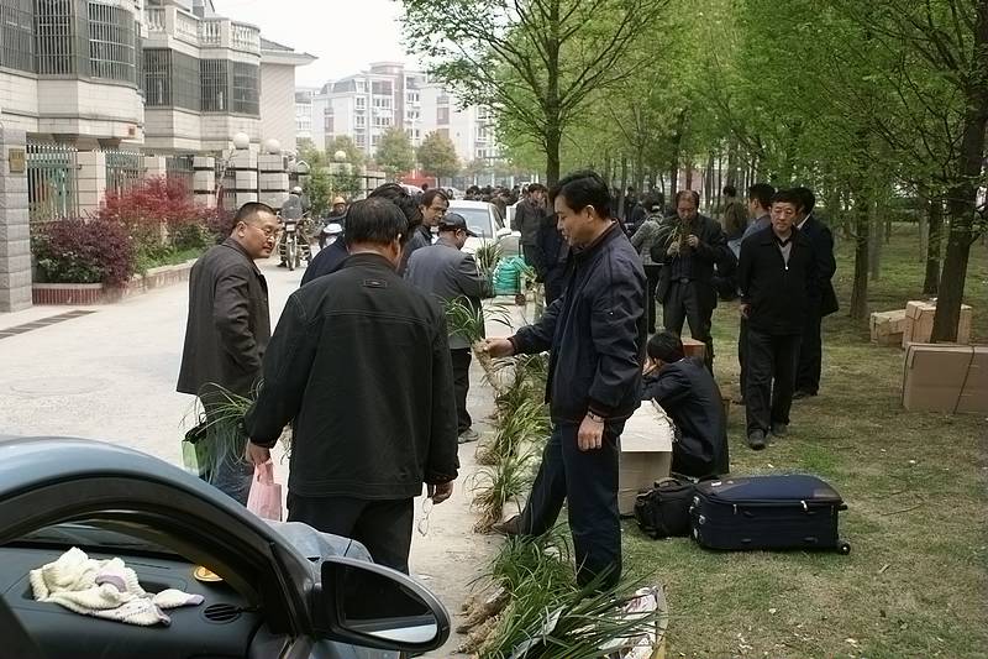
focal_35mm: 39
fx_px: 1070
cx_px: 494
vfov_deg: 34.2
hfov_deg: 49.6
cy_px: 330
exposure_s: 1/200
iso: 100
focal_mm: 26
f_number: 5.6
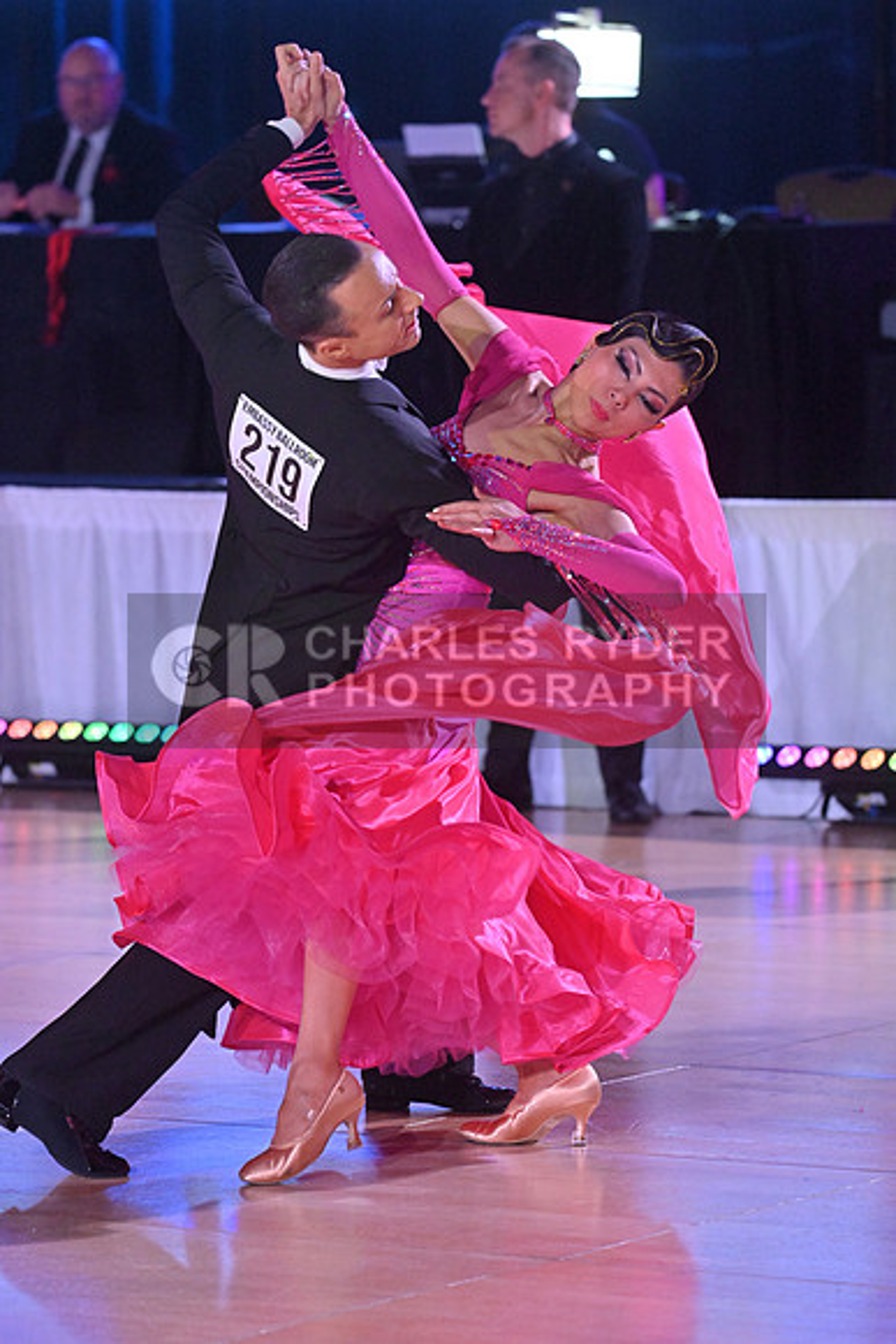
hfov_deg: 6.9
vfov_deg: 10.3
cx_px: 448
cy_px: 672
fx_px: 7462
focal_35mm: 200
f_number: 5.6
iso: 5000
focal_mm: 200
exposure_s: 1/400
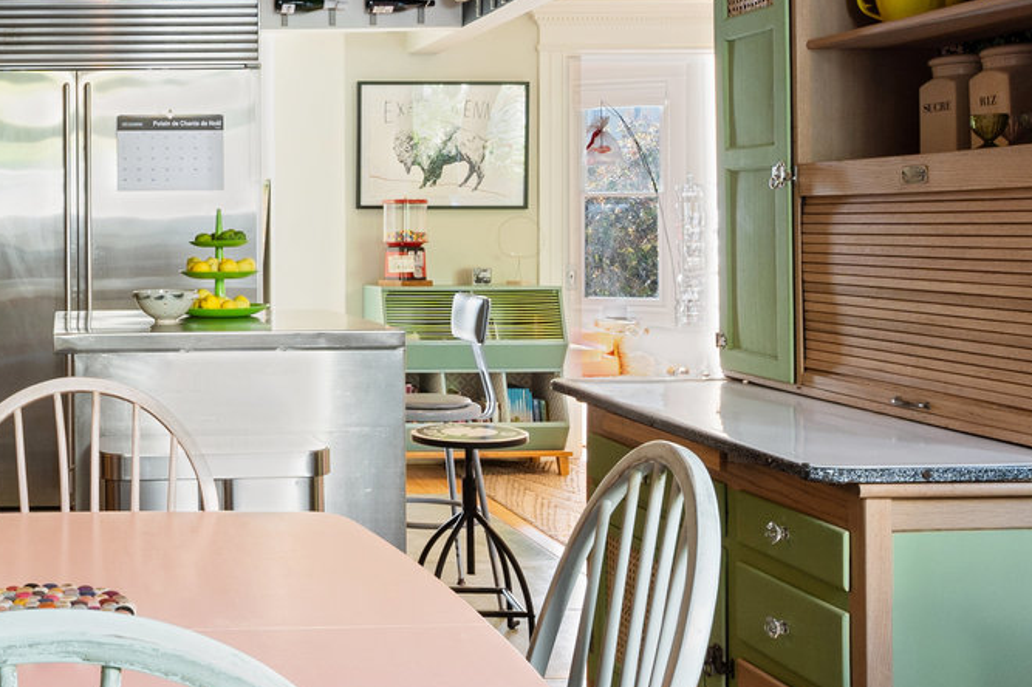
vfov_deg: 29.8
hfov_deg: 40.1
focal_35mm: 45
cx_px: 90
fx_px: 1289
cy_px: 279
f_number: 11
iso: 400
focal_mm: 15
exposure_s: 1/3
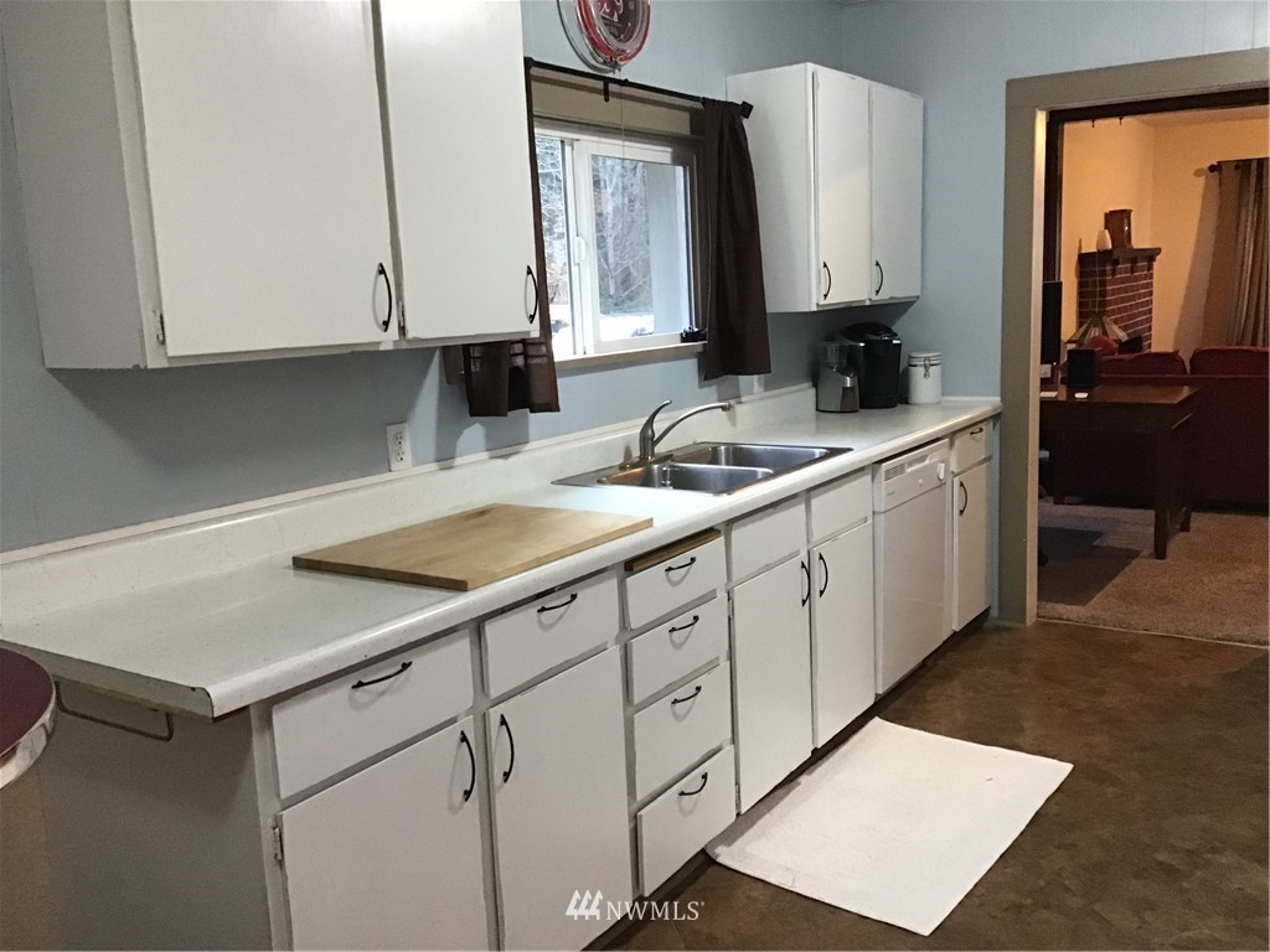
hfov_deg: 58.4
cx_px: 635
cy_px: 476
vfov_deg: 45.4
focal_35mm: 31
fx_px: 1137
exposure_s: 1/20
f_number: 2.4
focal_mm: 3.3
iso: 200
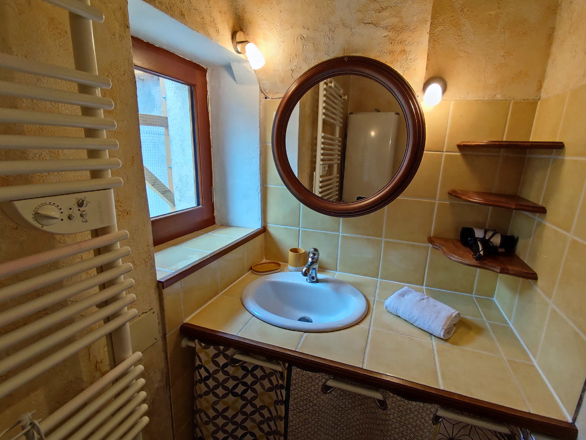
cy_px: 217
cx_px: 308
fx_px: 271
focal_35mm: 16
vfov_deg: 78.2
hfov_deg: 94.4
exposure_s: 1/50
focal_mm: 1.65
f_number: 2.2
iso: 183
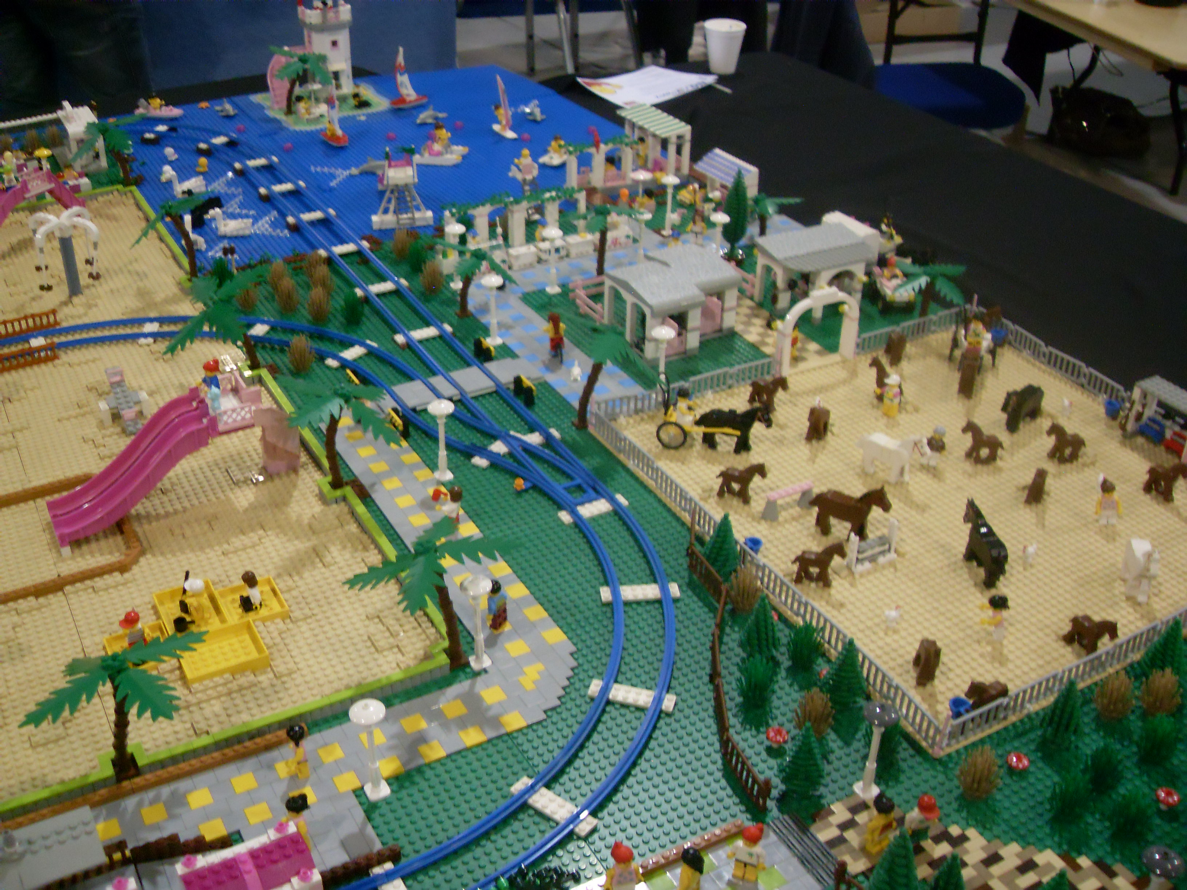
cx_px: 594
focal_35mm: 37
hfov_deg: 50.1
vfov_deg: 38.7
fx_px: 1269
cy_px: 445
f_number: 2.8
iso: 200
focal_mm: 6.3
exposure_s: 1/15
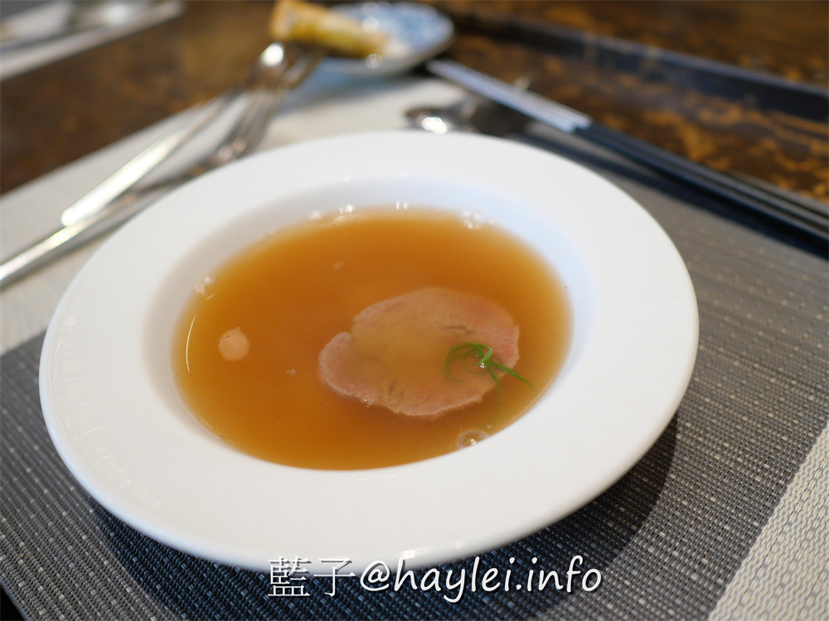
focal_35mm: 30
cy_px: 310
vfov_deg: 46.8
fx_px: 718
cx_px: 414
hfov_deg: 60.0
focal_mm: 15
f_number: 1.7
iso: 200
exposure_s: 1/60
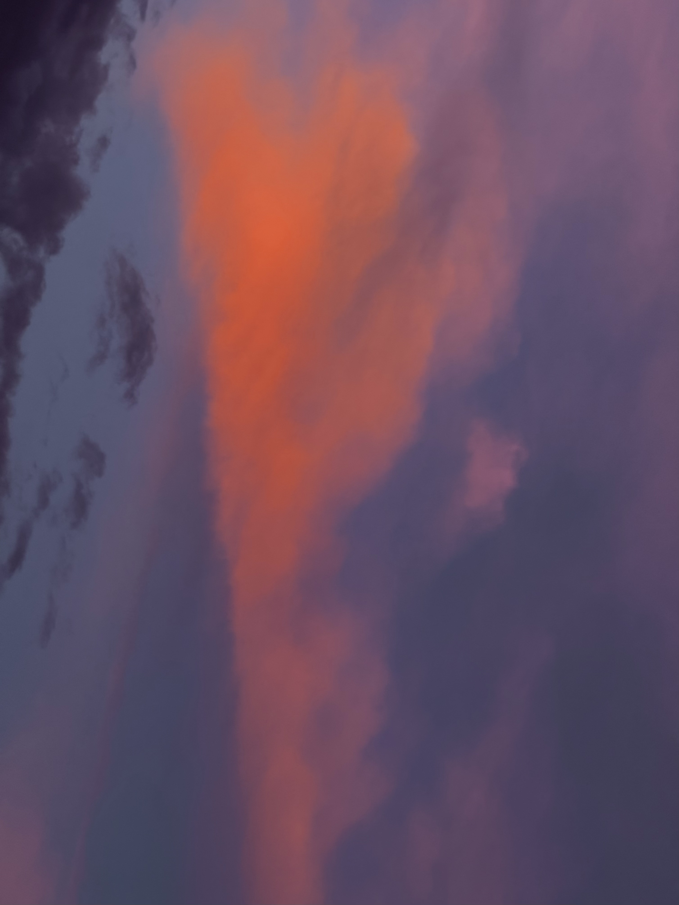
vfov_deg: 16.4
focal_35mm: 120
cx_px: 340
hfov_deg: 12.3
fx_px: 3139
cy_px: 452
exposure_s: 1/99
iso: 125
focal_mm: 15.66
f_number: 2.8
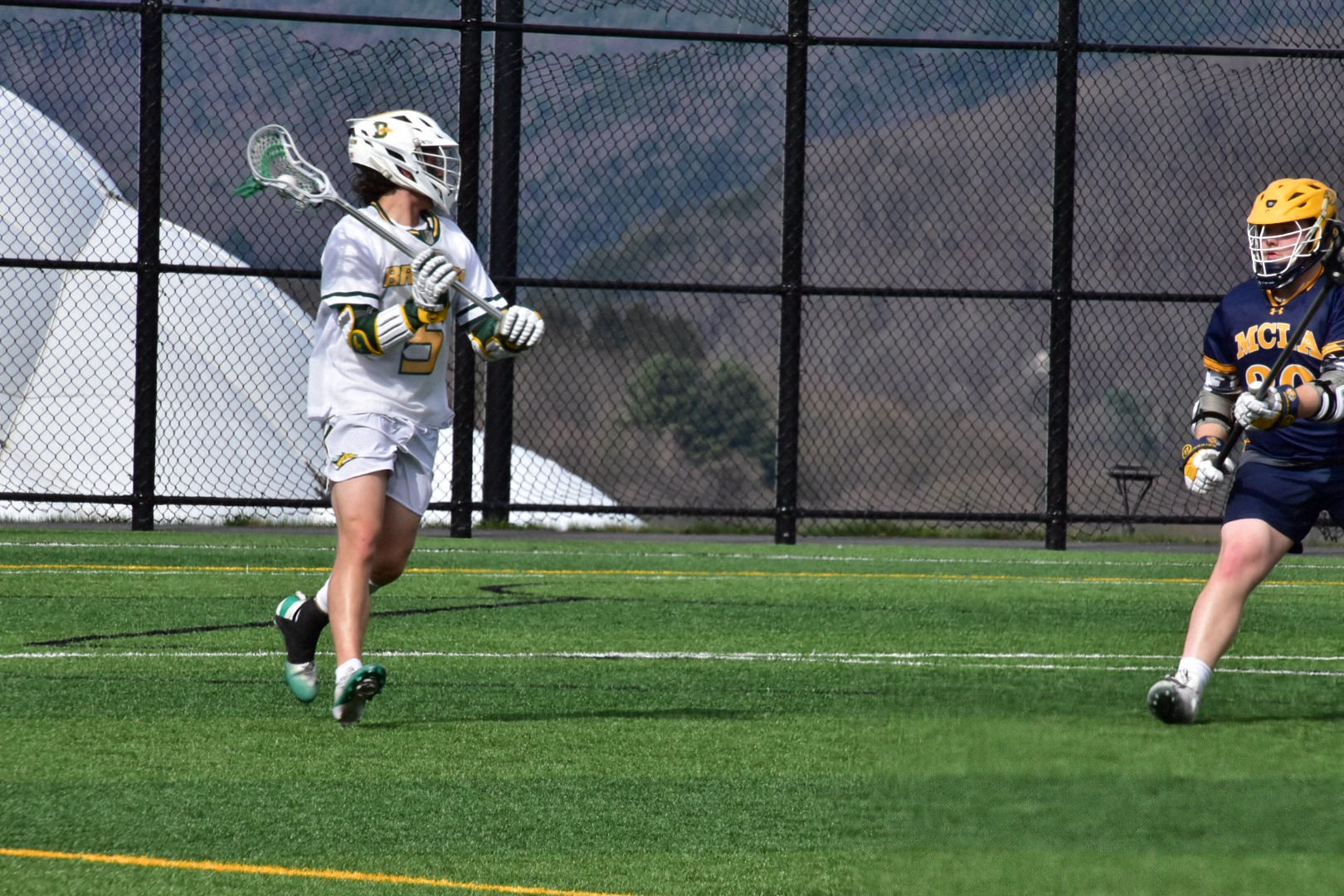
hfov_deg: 4.6
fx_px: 16799
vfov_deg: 3.1
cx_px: 672
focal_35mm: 450
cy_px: 448
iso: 1100
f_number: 22
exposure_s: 1/500
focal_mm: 300
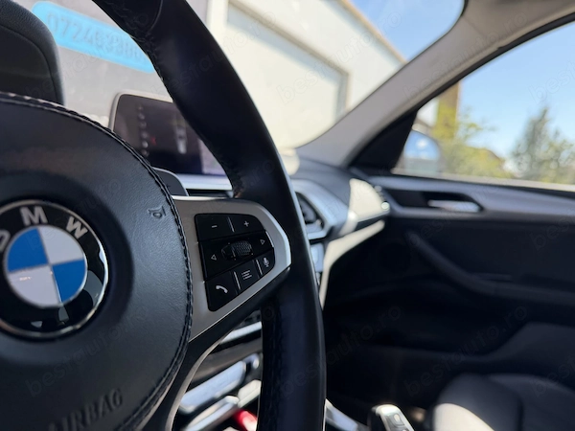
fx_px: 399
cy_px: 216
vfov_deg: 56.8
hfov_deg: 71.6
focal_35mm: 24
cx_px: 288
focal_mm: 6.76
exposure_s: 1/943
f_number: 1.78
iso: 100
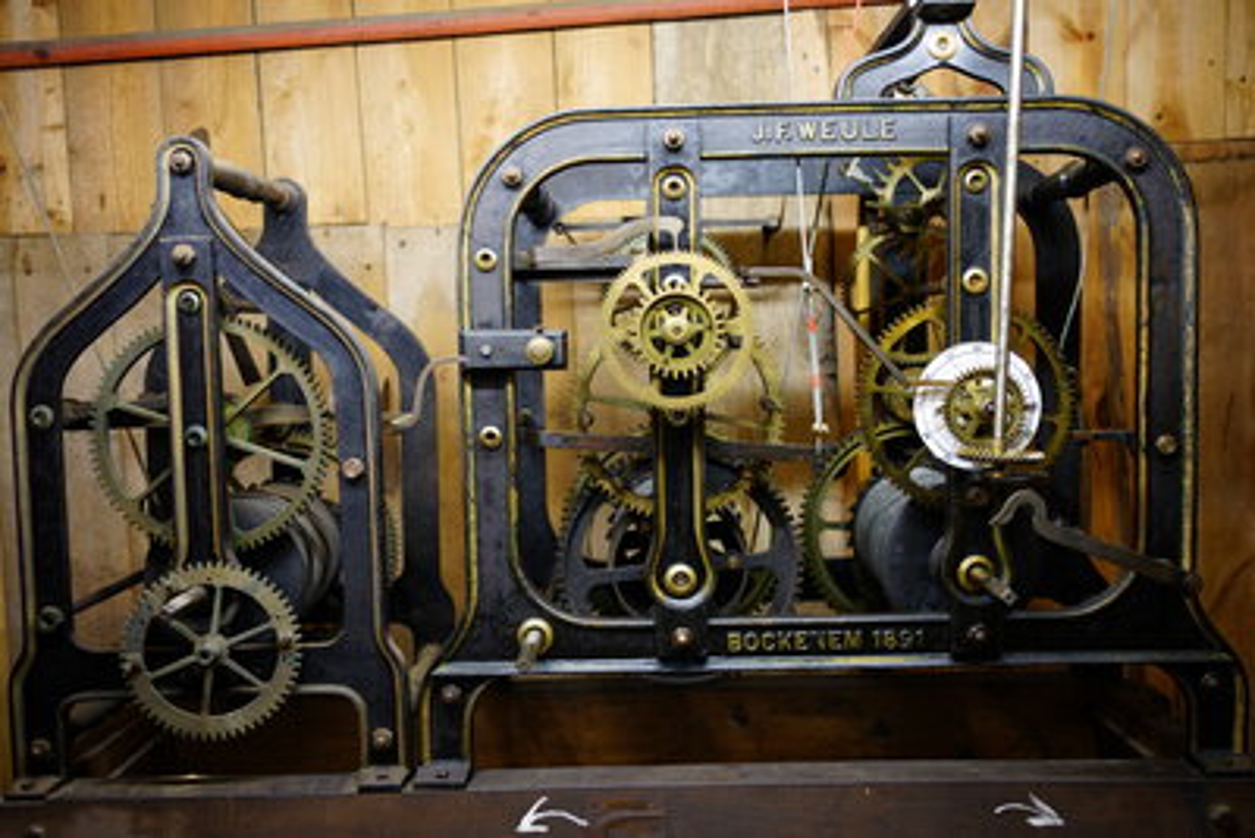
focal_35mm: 35
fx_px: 1221
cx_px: 628
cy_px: 419
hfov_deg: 54.4
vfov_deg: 37.9
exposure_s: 1/25
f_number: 2.2
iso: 320
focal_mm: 35
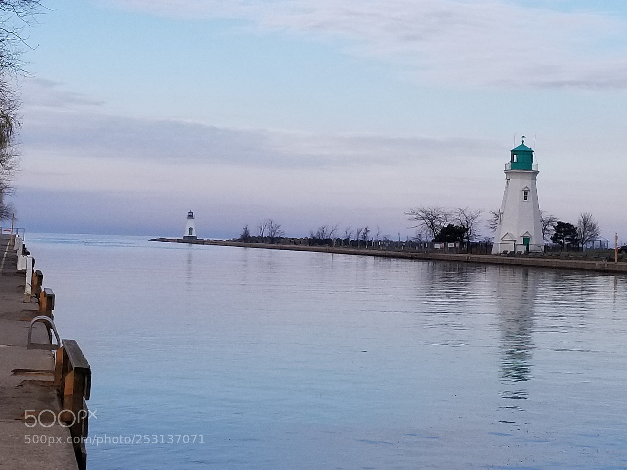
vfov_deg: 53.1
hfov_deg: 67.3
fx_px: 471
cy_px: 235
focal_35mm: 26
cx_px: 314
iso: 50
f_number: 1.7
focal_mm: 4.25
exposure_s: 1/1894
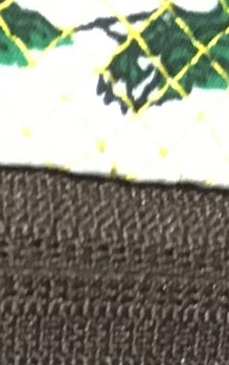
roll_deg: +0.9
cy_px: 774
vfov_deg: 9.9
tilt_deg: -24.1
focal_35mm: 194
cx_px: -429
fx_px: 1936
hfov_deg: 6.3
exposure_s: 1/17
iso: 400
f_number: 2.2
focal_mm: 4.15
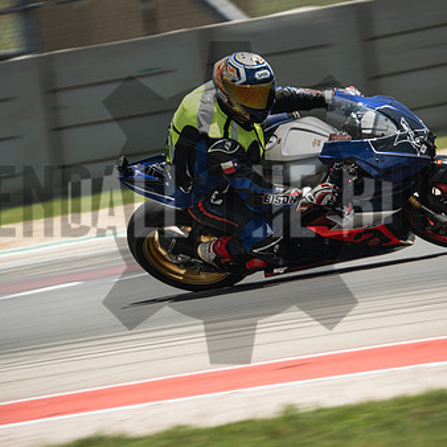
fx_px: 12769
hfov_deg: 2.0
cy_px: 203
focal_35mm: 874
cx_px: 230
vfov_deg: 2.0
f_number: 7.1
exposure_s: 1/250
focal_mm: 400
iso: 160
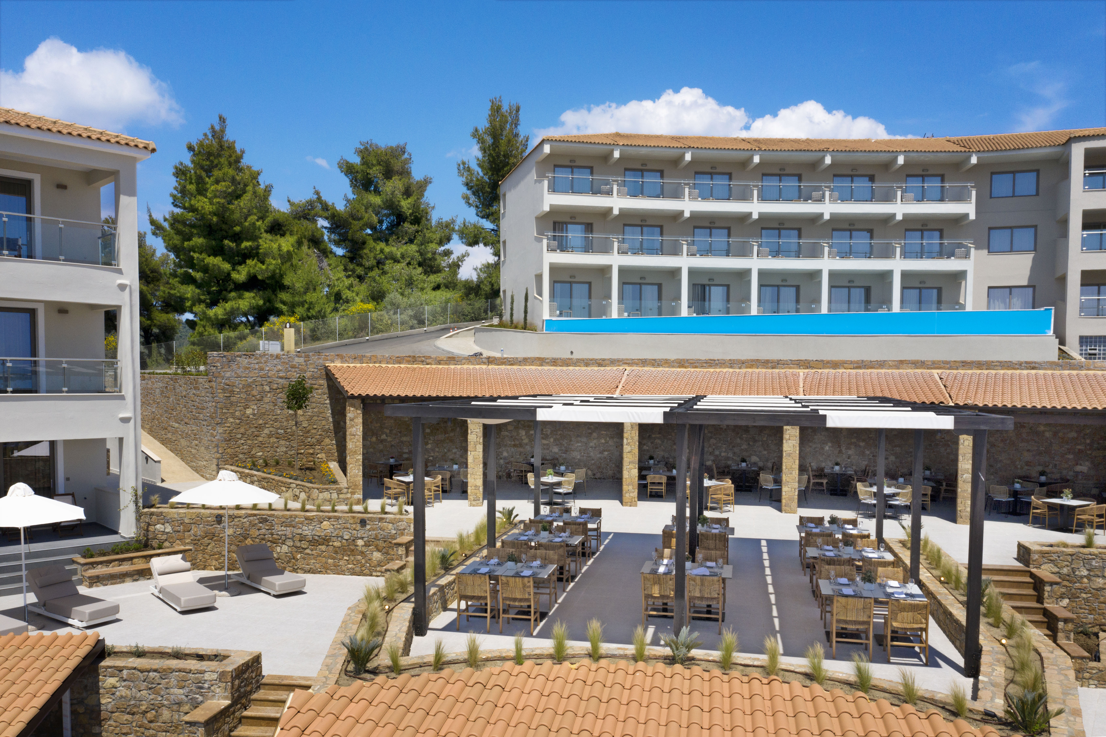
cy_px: 368
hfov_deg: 65.5
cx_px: 553
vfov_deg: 46.4
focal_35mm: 28
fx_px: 860
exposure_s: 1/800
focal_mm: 10.26
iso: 100
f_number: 7.1
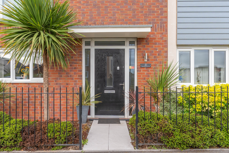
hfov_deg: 81.2
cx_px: 114
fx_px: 134
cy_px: 76
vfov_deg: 59.5
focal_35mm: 21
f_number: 6.3
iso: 100
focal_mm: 14
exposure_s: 1/125
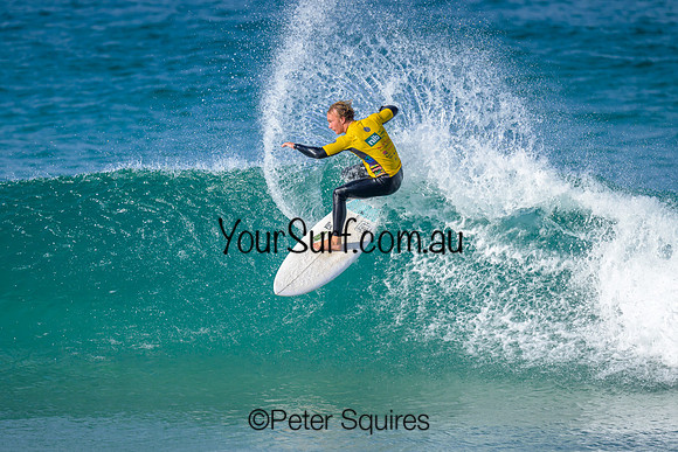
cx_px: 340
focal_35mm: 885
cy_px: 250
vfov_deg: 1.6
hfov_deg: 2.3
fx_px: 16669
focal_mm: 800
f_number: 6.3
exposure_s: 1/2000
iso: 320
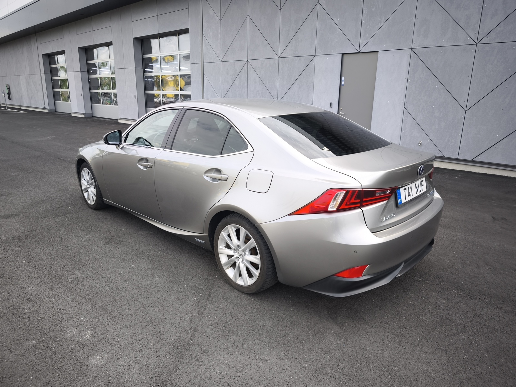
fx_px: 343
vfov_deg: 58.9
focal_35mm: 23
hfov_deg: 73.9
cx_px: 258
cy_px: 194
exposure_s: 1/619
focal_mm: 6.57
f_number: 1.6
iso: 50
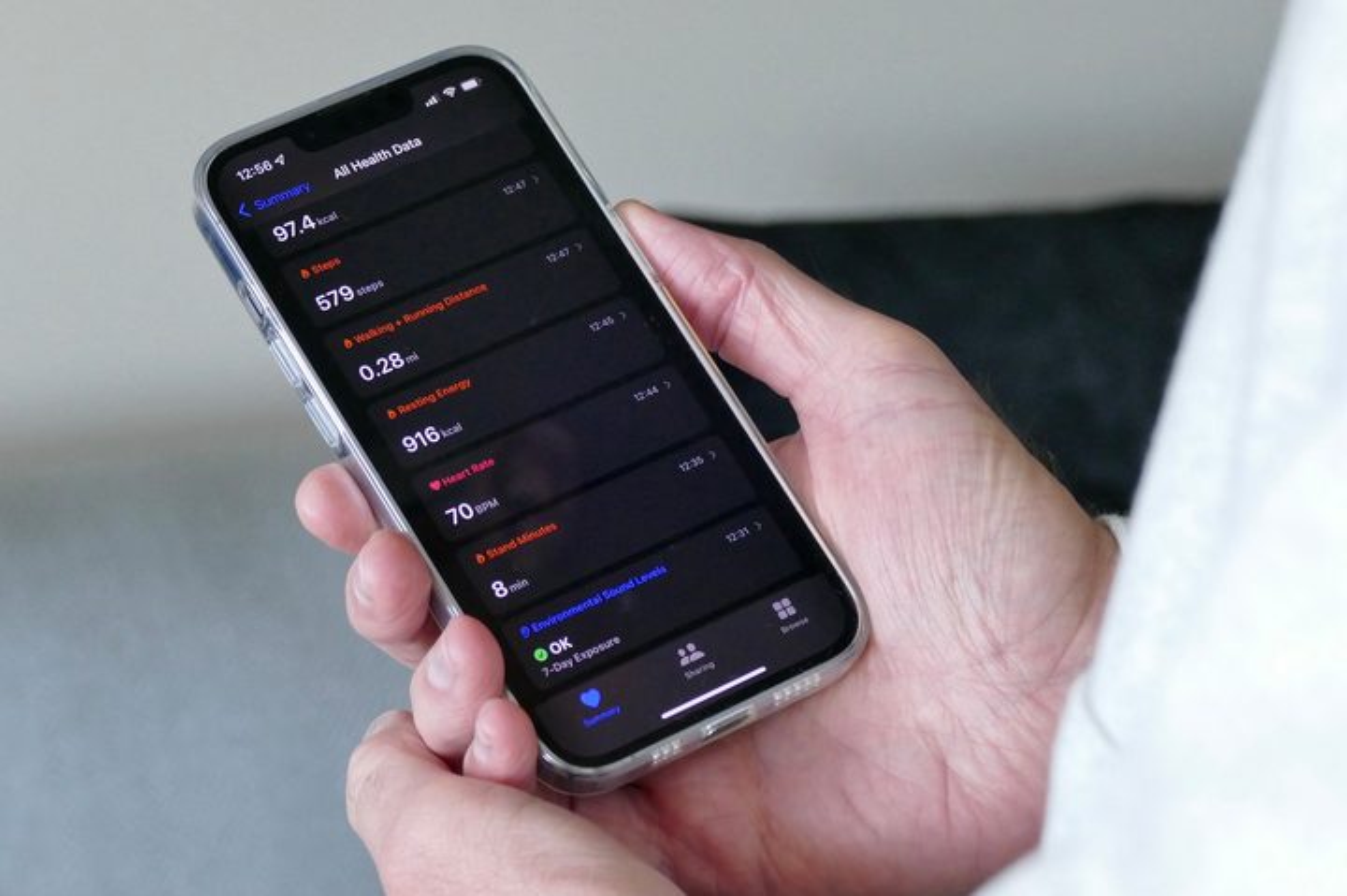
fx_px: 3926
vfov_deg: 13.0
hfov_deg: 19.5
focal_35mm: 105
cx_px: 674
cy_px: 448
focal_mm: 38.48
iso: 1250
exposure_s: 1/80
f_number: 4.5
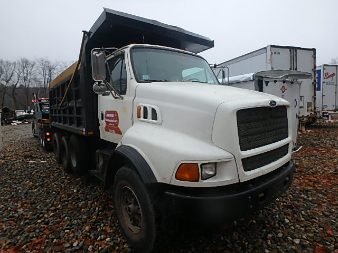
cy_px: 126
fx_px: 205
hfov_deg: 79.0
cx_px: 169
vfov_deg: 63.4
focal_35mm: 21
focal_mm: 3.7
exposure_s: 1/400
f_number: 3.5
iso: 125
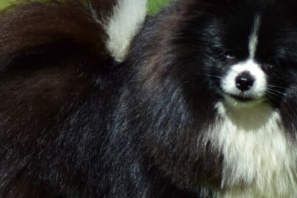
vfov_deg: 2.1
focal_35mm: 651
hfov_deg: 3.2
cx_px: 224
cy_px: 148
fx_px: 5368
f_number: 4.5
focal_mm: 170
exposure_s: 1/1600
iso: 100
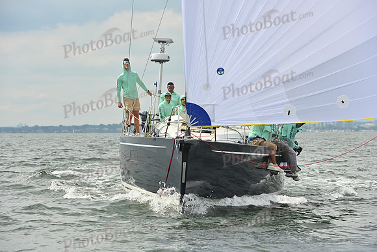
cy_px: 126
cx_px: 188
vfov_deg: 8.6
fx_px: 1676
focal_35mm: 160
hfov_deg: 12.8
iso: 320
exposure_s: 1/1600
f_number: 8
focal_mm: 160
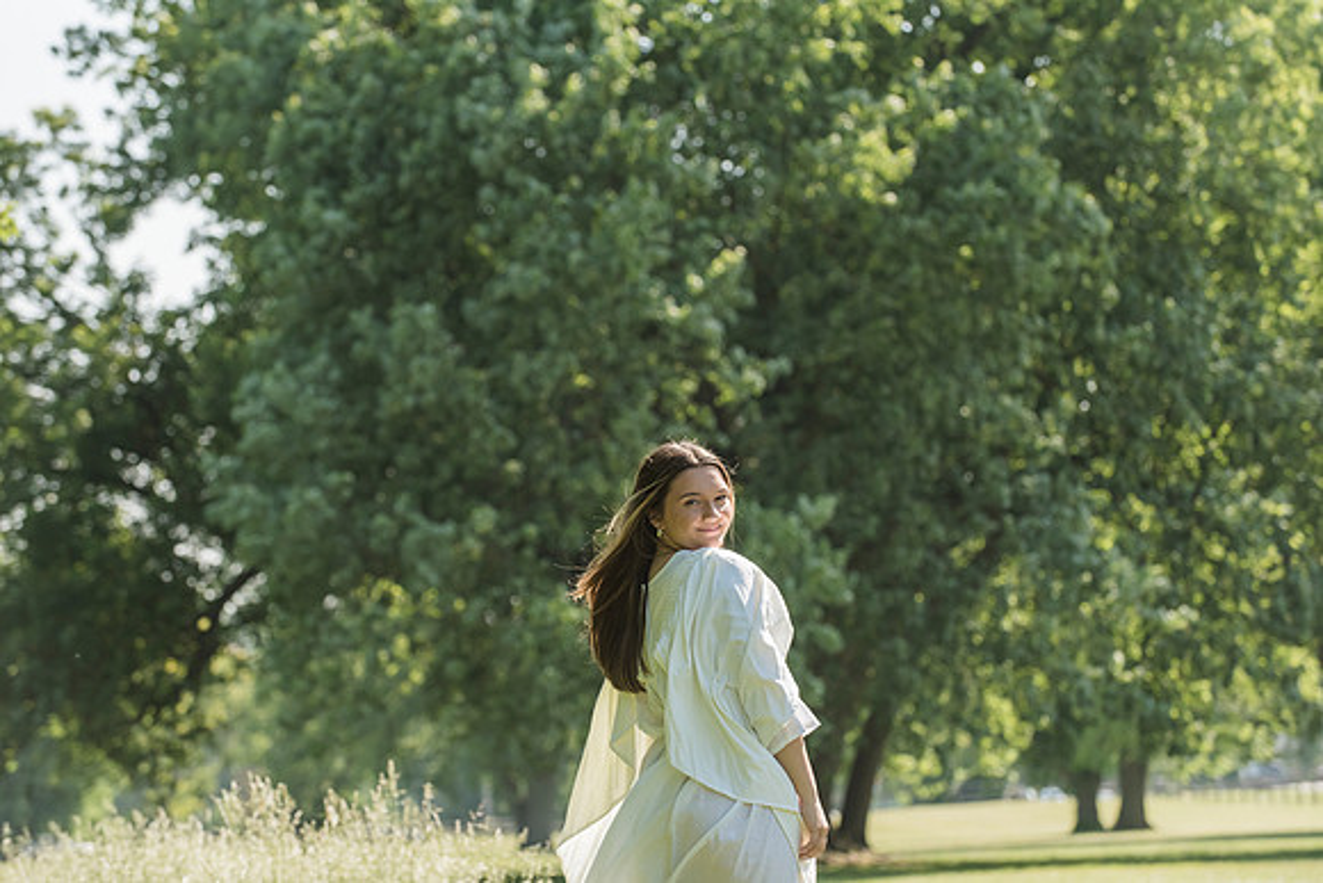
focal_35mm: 135
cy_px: 442
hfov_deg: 15.2
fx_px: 4962
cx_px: 662
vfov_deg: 10.2
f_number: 5.6
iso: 1000
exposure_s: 1/4000
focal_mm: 135
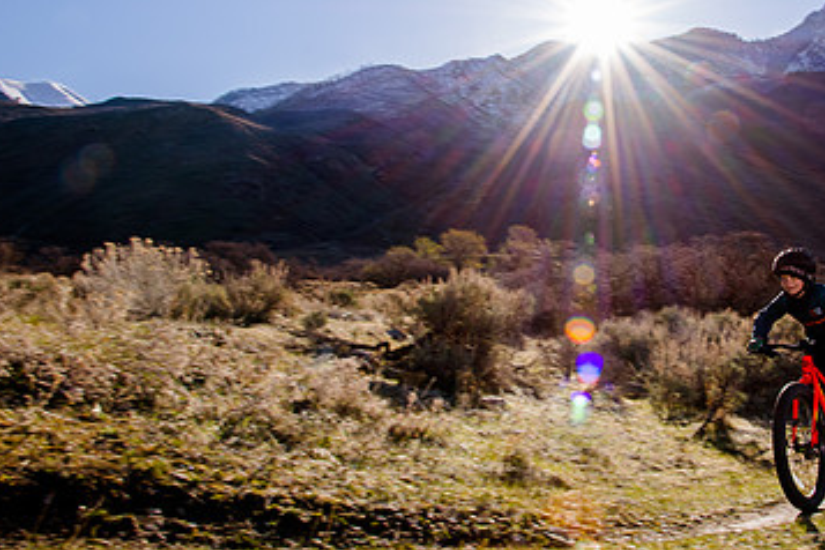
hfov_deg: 48.3
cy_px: 223
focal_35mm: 39
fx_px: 894
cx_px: 580
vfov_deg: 34.1
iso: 250
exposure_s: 1/125
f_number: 18
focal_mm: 24
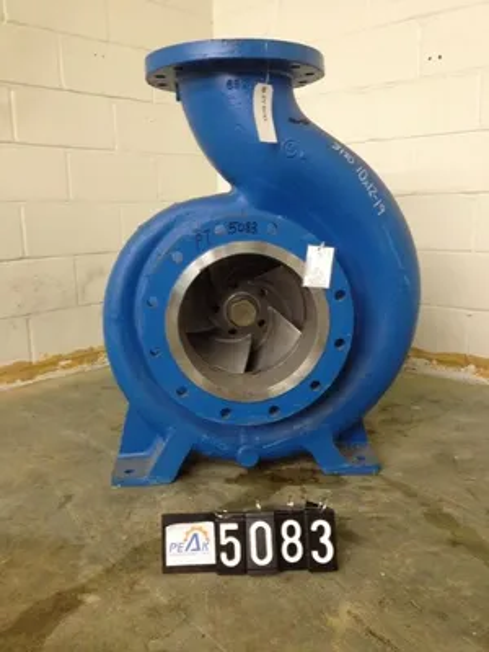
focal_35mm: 35
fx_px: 659
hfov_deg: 40.7
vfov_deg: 52.6
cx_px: 244
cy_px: 326
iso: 200
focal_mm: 4.28
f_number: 2.4
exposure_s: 1/20
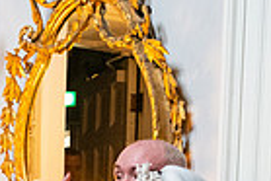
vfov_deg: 10.7
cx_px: 43
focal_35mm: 117
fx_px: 882
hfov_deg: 17.3
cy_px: 361
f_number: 3.5
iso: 1600
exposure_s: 1/160
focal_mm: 28
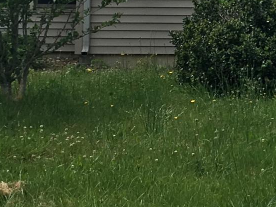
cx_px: 445
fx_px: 1259
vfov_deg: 9.3
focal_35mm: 158
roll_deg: -0.8
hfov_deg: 11.8
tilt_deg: +1.4
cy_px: -19
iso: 25
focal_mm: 4.15
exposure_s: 1/1261
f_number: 2.2
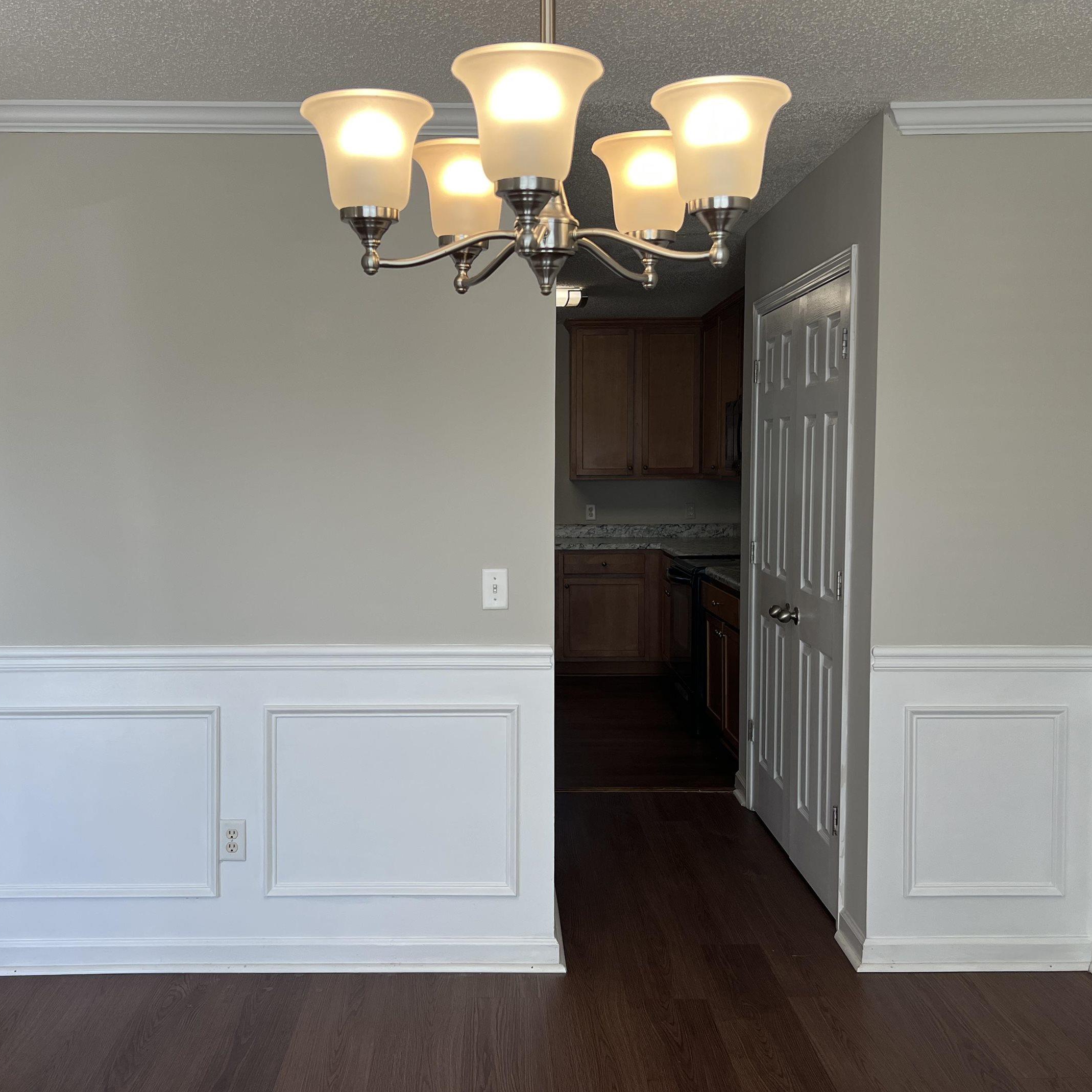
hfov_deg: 49.7
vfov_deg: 49.7
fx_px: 1178
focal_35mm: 33
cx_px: 507
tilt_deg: -4.0
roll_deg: -0.4
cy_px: 523
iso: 40
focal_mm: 5.7
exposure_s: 1/244
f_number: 1.5
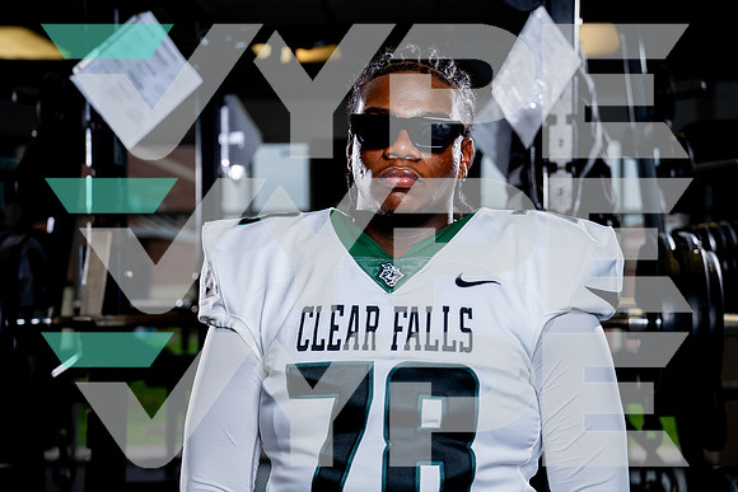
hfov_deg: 28.8
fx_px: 1439
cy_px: 246
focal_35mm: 70
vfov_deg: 19.4
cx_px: 369
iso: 100
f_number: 4
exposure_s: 1/250
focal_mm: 70
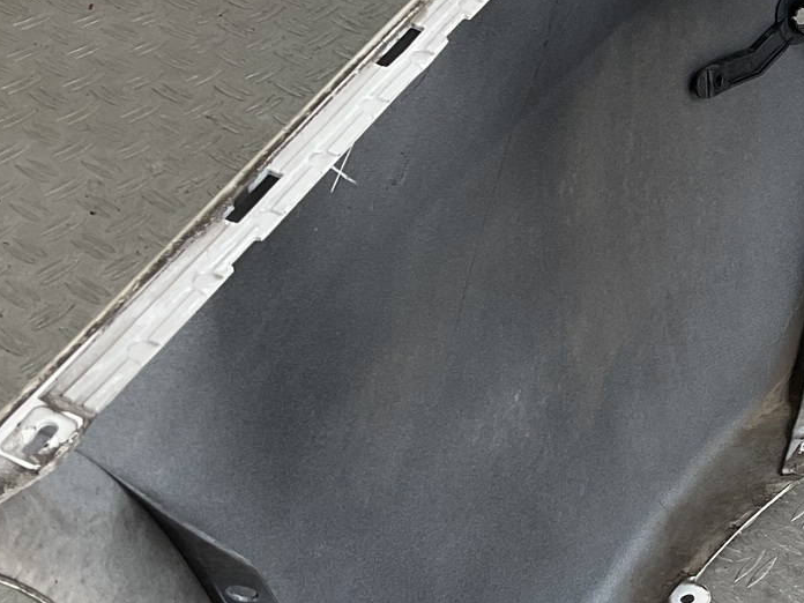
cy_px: 258
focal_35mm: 84
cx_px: 928
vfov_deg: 17.6
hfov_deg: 21.8
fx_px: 1951
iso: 16
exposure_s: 1/283
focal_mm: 3
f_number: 1.8
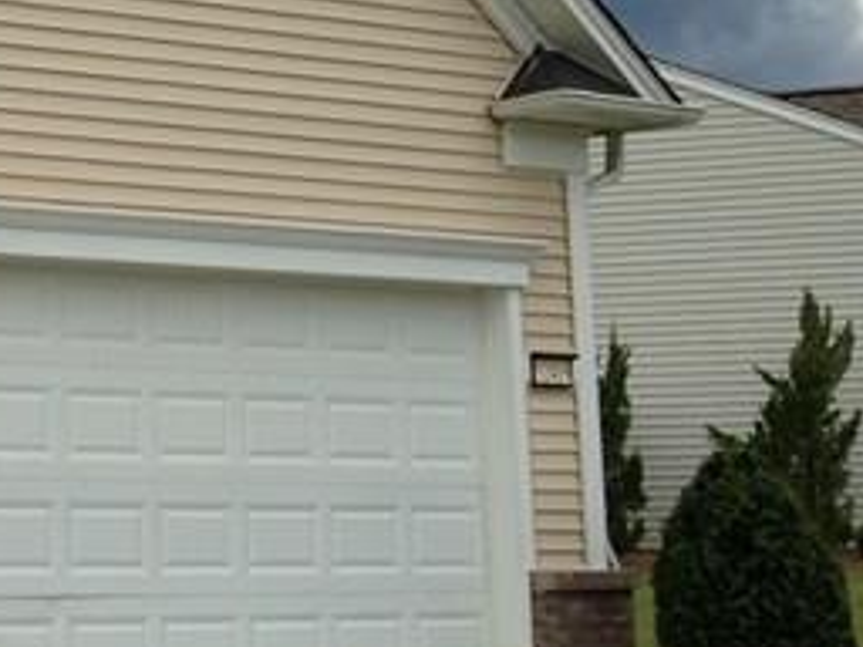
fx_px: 3291
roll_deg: +1.3
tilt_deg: +4.7
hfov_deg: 13.1
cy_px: 266
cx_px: -802
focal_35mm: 132
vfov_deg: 11.2
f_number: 2.4
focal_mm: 4.12
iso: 50
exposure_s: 1/526
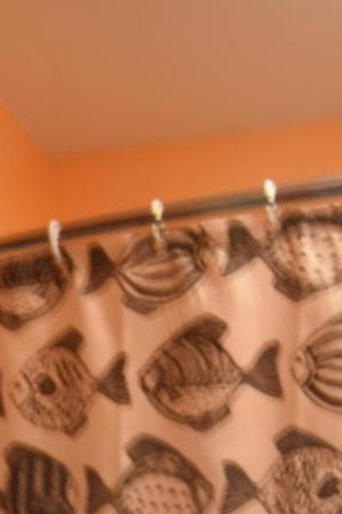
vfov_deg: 24.5
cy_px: 630
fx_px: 1058
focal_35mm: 74
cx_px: -18
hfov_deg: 17.8
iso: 100
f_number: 2.8
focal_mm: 11
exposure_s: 1/5
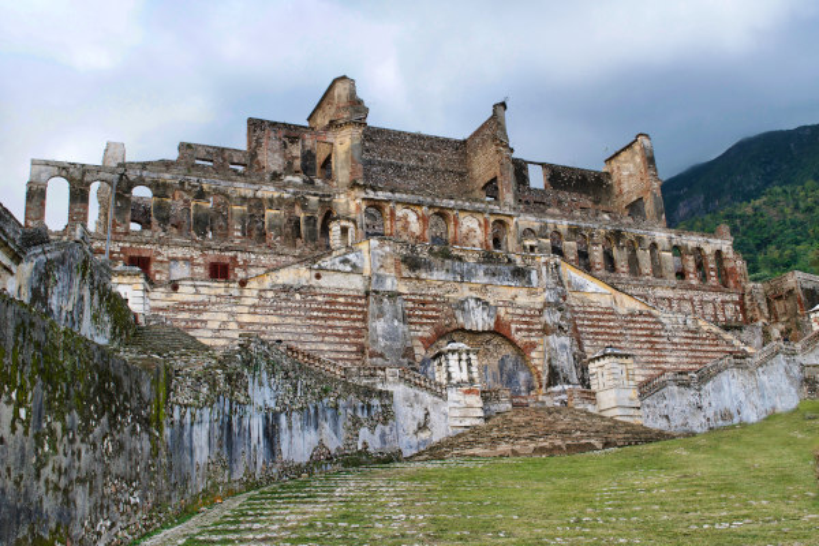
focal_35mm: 36
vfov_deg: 36.9
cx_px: 410
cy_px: 273
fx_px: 819
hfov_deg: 53.1
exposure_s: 1/200
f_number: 7.1
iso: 400
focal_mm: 24
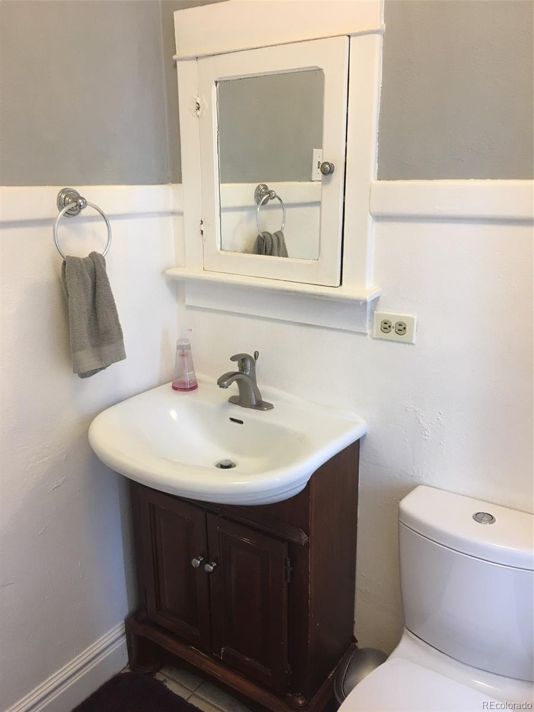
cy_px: 356
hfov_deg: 48.2
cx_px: 267
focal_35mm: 29
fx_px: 596
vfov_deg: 61.7
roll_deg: +0.2
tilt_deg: -15.9
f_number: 2.2
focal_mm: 4.15
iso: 80
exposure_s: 1/30
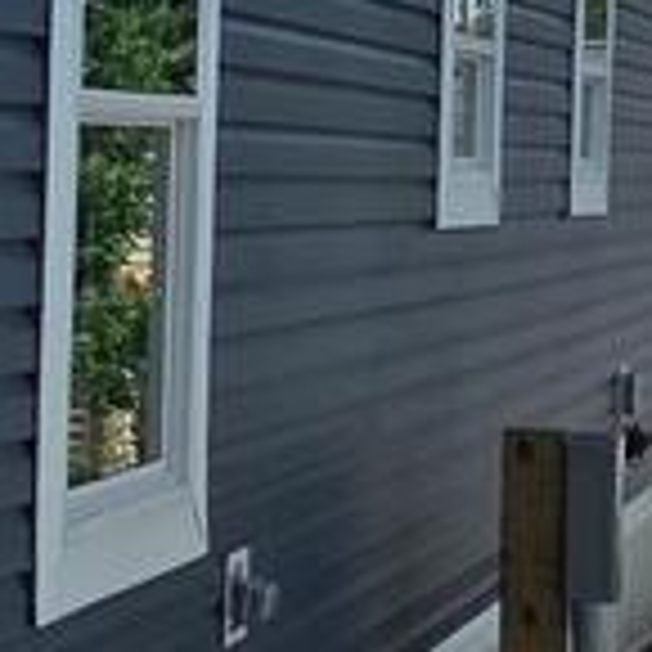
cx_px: -1479
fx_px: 2429
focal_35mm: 114
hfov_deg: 9.9
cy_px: 355
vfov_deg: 15.3
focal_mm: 2.2
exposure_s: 1/2503
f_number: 2.2
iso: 50
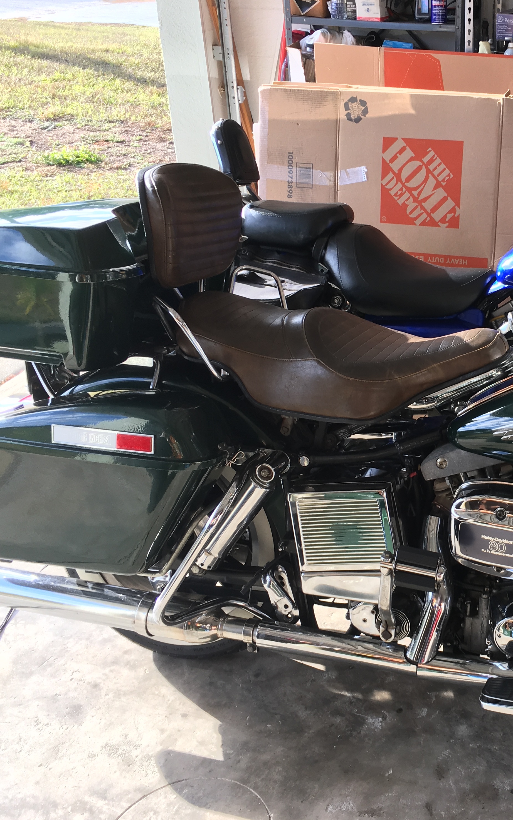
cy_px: 414
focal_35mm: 42
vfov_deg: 47.2
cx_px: 489
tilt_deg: -25.4
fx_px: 940
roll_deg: -1.2
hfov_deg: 29.0
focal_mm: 4.15
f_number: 2.2
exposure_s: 1/130
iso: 25
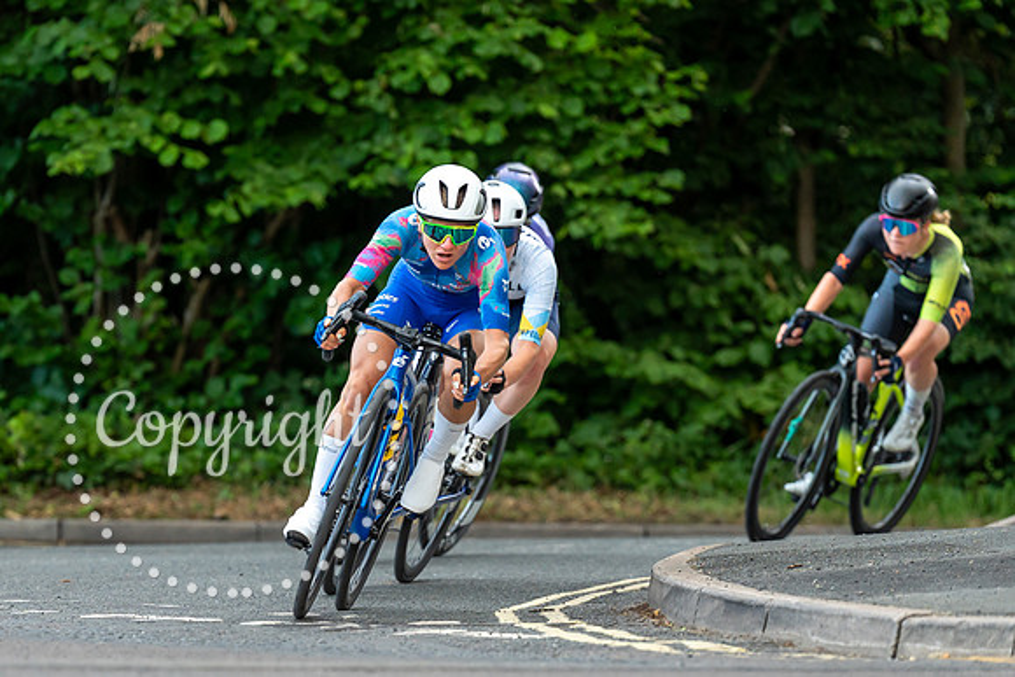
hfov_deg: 8.4
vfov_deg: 5.6
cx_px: 357
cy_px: 478
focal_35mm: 245
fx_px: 6900
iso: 1000
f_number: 3.2
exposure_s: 1/800
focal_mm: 164
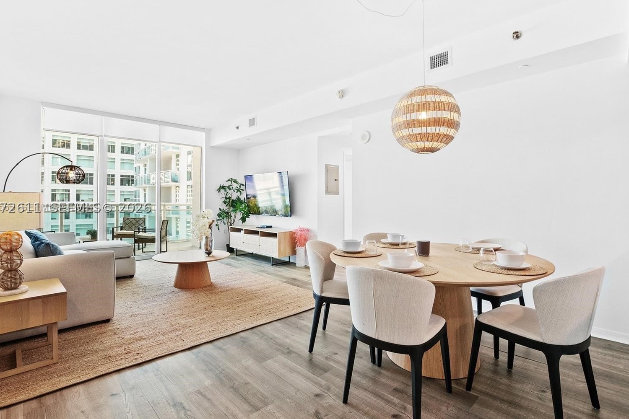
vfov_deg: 73.7
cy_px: 207
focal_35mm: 16
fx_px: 280
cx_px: 298
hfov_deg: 96.6
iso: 450
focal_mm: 10
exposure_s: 1/15
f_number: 8
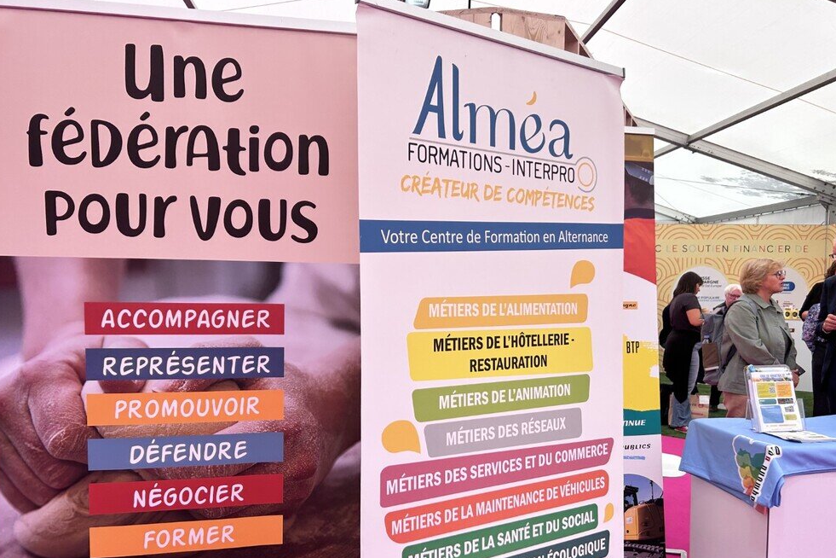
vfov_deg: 44.7
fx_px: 673
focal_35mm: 29
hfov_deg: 63.6
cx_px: 400
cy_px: 332
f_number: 1.5
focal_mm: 5.7
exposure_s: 1/982
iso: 50
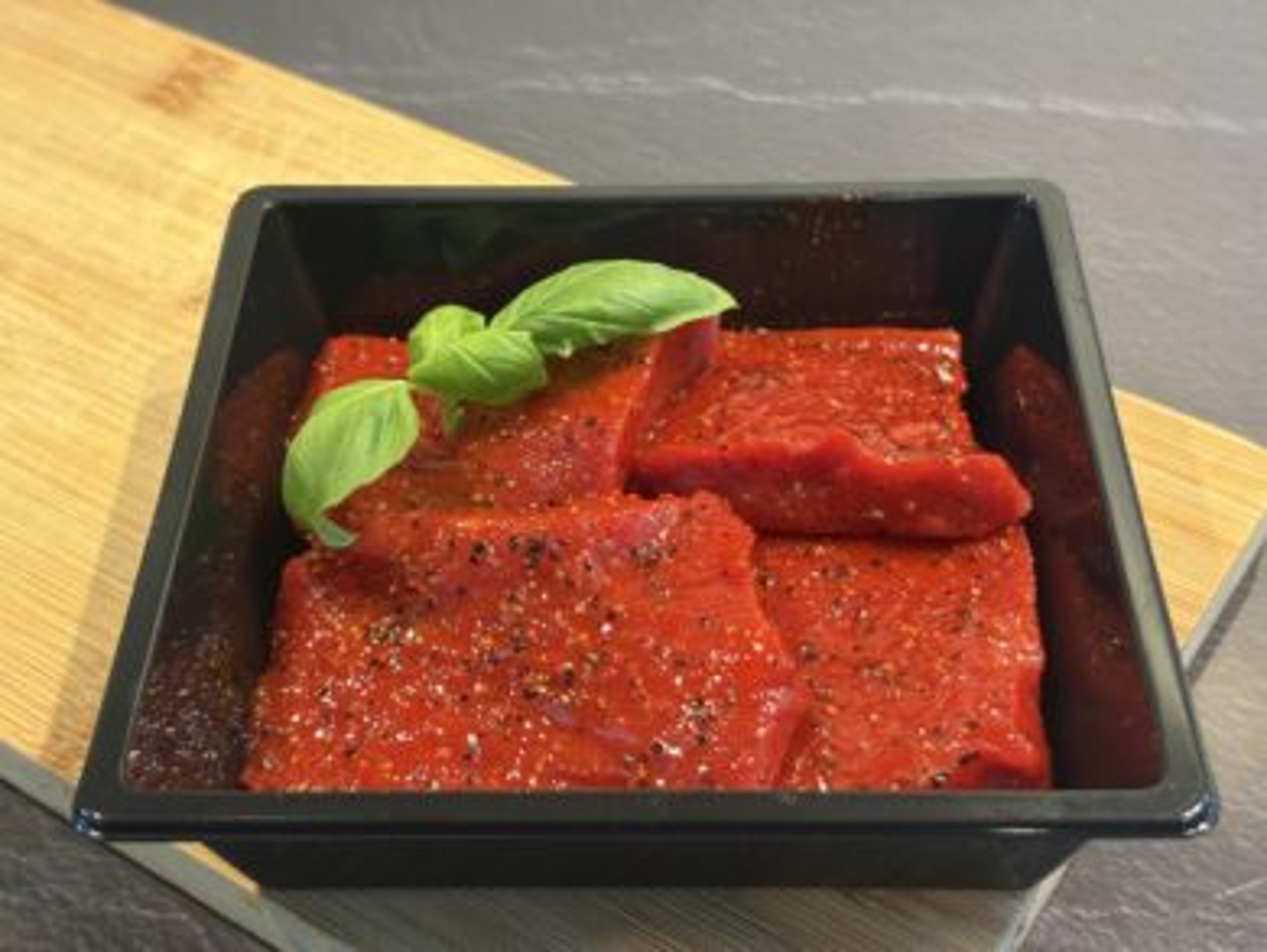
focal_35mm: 52
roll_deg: +2.6
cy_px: 476
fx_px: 1904
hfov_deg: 36.8
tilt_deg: -43.7
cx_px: 634
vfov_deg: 28.1
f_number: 1.6
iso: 125
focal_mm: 5.96
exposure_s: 1/33
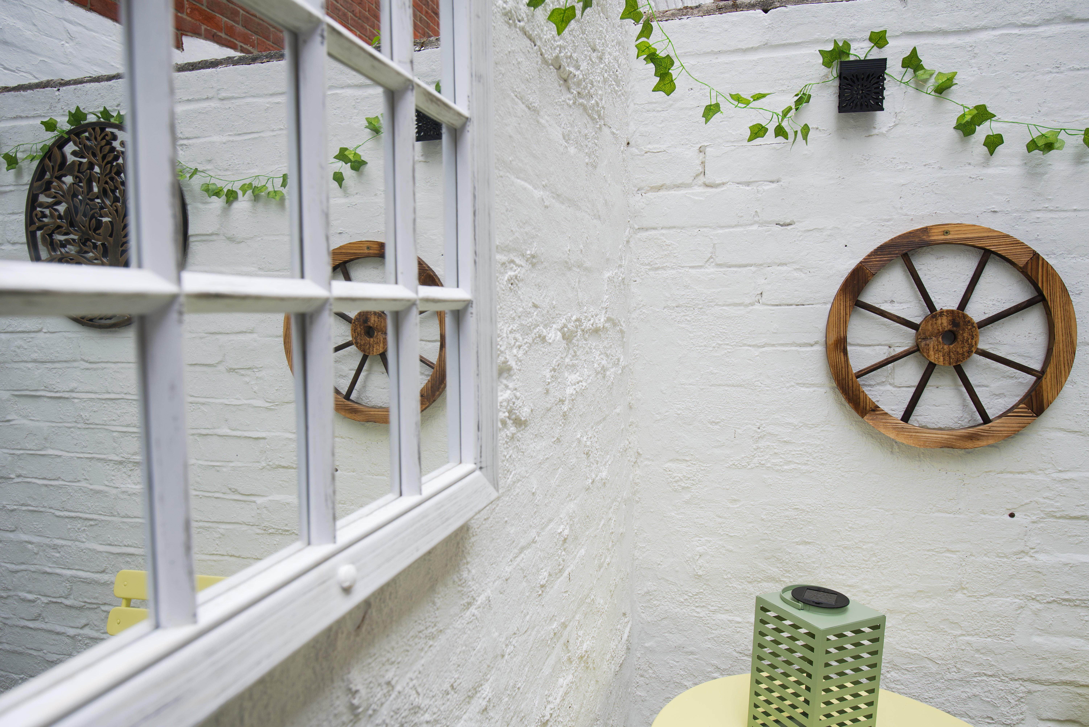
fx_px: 696
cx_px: 544
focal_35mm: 23
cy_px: 364
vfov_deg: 55.1
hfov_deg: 76.1
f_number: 8
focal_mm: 23
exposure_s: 1/100
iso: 160
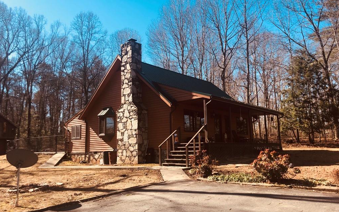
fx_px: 277
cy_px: 107
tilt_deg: +10.9
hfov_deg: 62.9
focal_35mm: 30
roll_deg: +0.7
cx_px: 170
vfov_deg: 41.8
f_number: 1.8
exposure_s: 1/783
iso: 20
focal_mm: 4
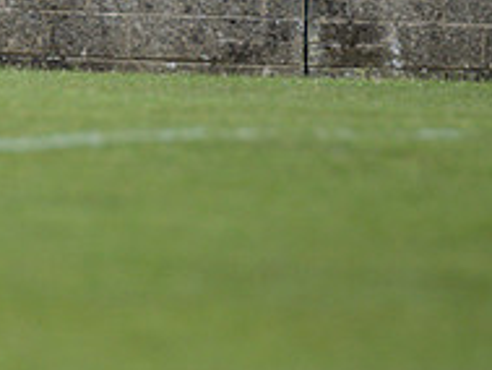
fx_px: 18844
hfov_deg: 1.5
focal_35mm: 1325
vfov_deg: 1.1
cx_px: -245
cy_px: -99
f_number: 2.8
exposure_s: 1/3200
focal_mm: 300
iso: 360
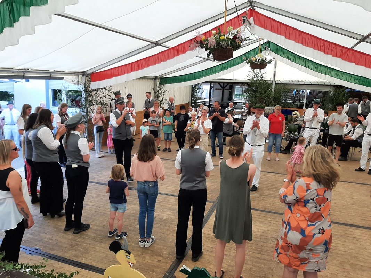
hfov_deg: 67.3
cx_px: 186
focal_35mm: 26
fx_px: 279
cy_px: 139
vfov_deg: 53.1
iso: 40
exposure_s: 1/190
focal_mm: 3.93
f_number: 1.7
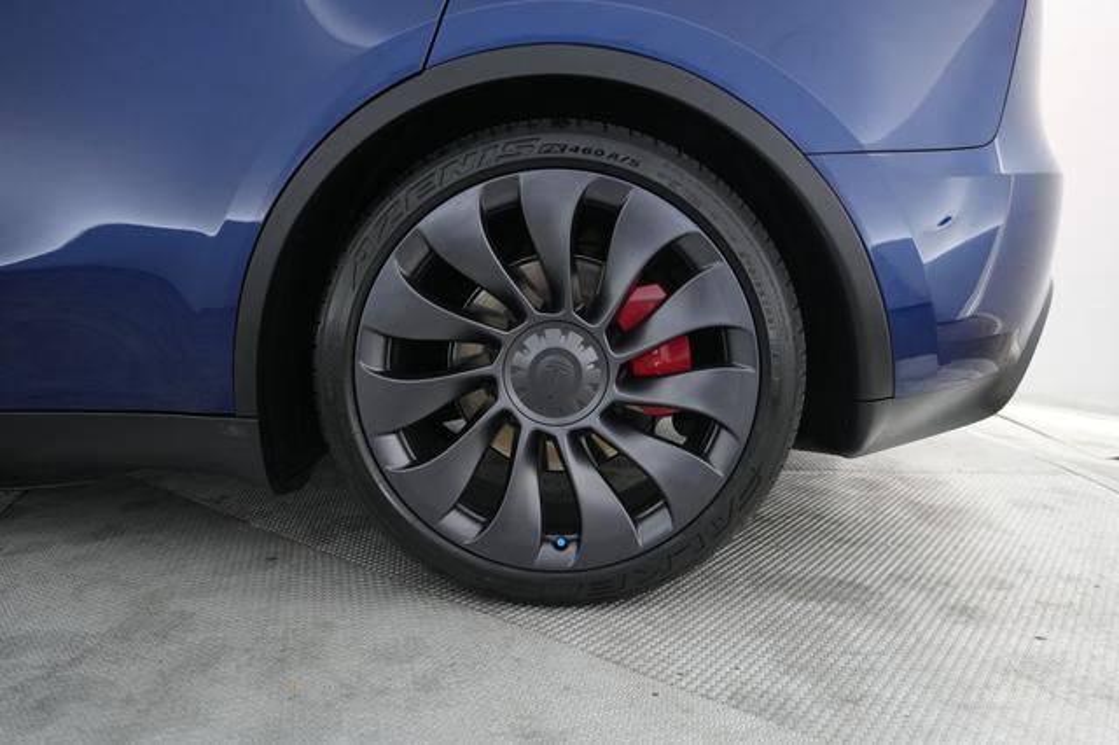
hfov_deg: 71.5
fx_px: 777
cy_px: 372
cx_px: 560
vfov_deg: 51.2
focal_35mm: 25
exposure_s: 1/160
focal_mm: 25
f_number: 2.8
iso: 4000
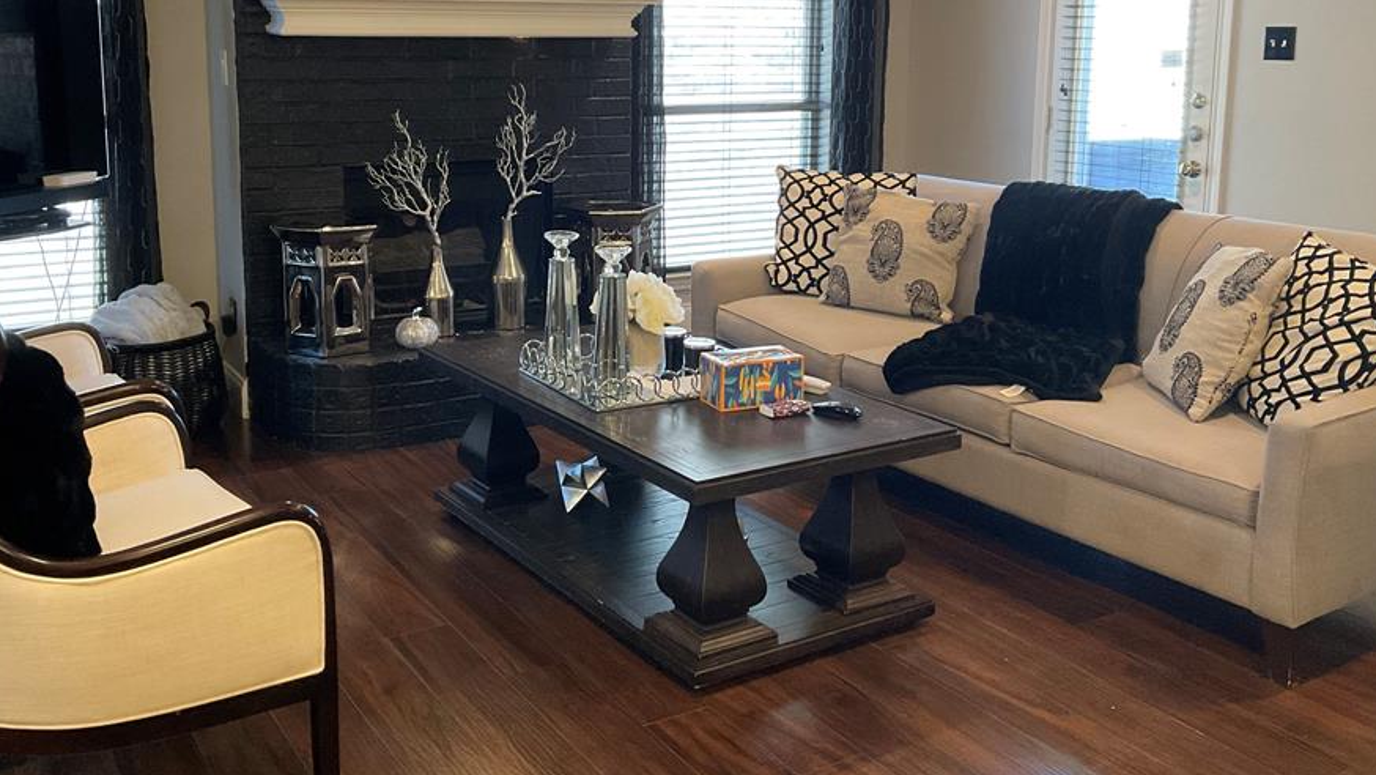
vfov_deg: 31.6
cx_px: 617
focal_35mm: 37
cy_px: 224
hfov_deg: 53.9
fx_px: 1350
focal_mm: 3
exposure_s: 1/60
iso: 250
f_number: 1.8
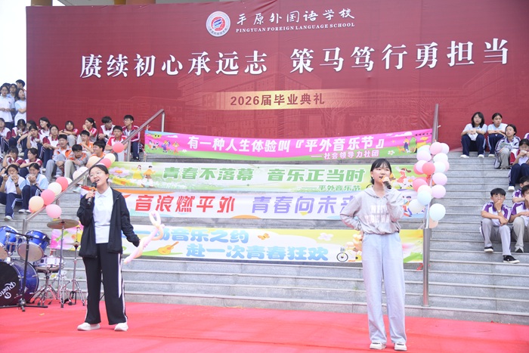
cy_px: 176
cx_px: 264
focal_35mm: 50
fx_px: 735
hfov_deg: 39.6
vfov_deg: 27.0
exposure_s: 1/125
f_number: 4
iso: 500
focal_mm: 50
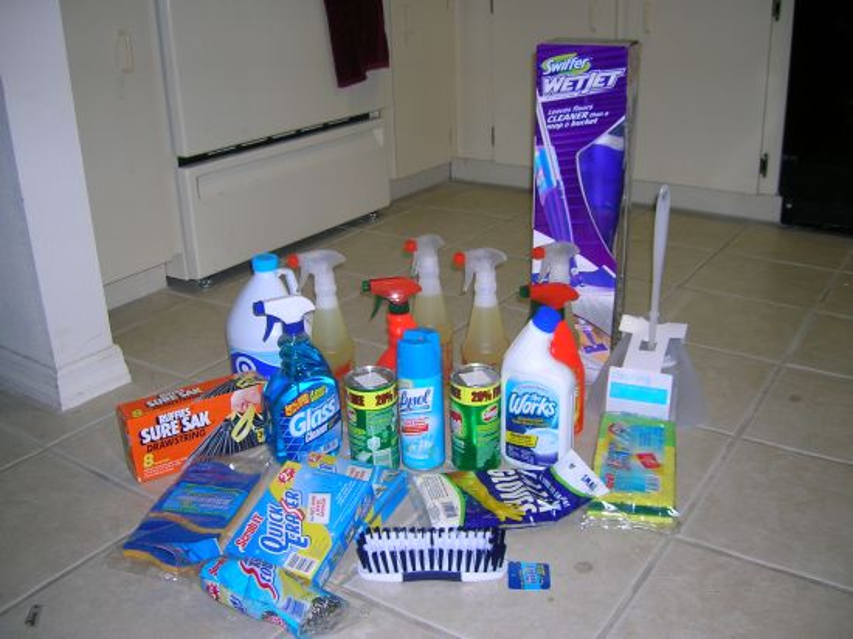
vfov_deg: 41.8
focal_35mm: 34
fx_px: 837
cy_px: 320
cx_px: 426
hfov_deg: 54.0
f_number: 2.9
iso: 50
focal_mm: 5.7
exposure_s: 1/60.1
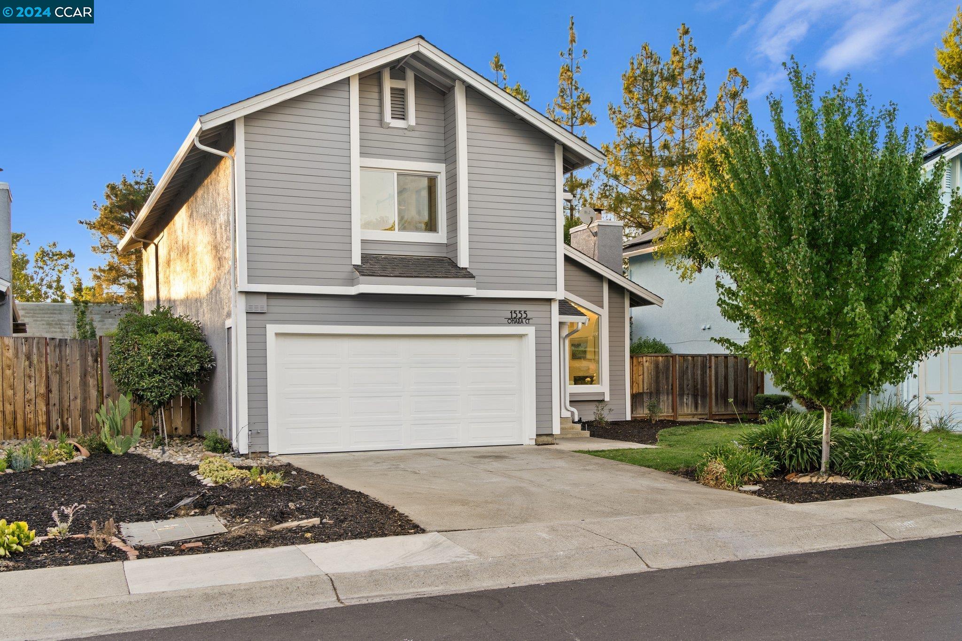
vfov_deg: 40.0
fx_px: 882
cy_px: 320
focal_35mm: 33
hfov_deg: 57.2
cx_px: 481
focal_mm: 33
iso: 100
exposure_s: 1/5
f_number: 9
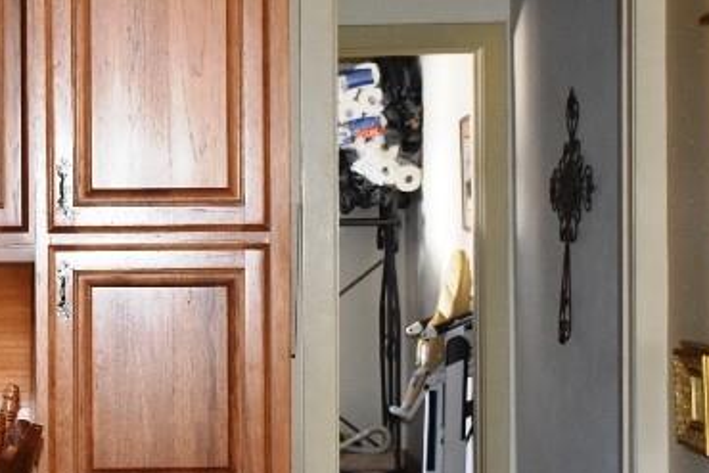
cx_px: 172
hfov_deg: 21.2
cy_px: 219
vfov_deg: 14.4
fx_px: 1879
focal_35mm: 95
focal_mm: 23
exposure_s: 1/60
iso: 1250
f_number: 3.8
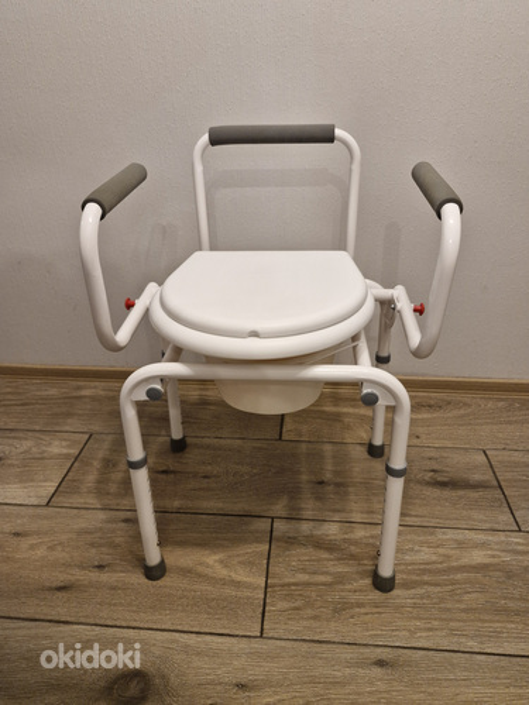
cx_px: 264
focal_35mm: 23
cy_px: 352
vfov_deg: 73.9
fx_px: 469
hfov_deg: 58.9
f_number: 1.8
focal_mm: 5.54
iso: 400
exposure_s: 1/100
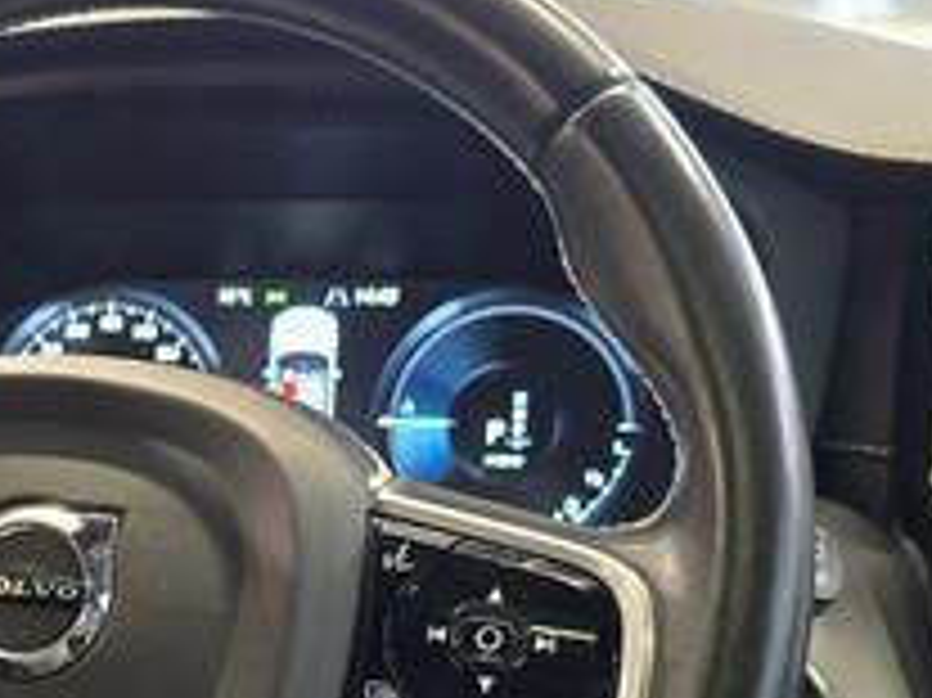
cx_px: 95
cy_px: 554
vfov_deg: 20.5
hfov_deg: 26.5
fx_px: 1910
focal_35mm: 71
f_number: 1.7
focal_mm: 6.3
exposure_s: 1/100
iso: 400
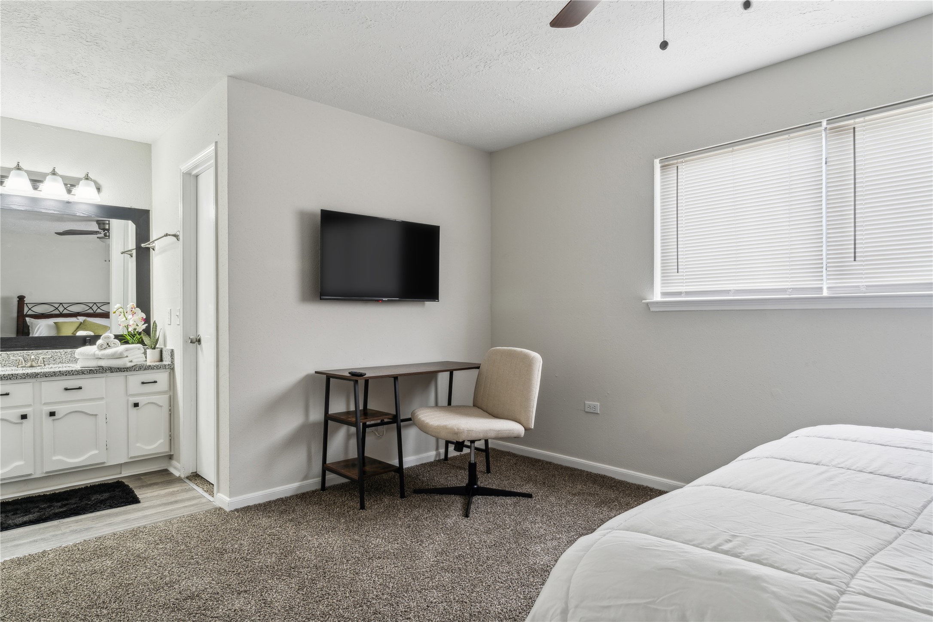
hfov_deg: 84.0
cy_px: 311
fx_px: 518
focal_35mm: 20
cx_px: 466
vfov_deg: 61.9
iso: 50
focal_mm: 20
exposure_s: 1
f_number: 16
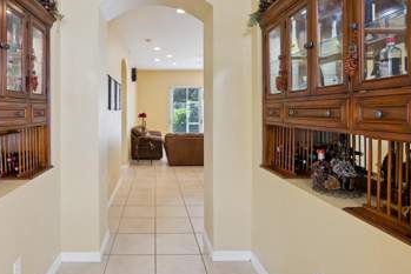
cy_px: 113
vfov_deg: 56.9
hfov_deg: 77.3
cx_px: 157
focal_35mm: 22
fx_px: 251
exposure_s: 1/50
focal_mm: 16
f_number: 8
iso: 1250
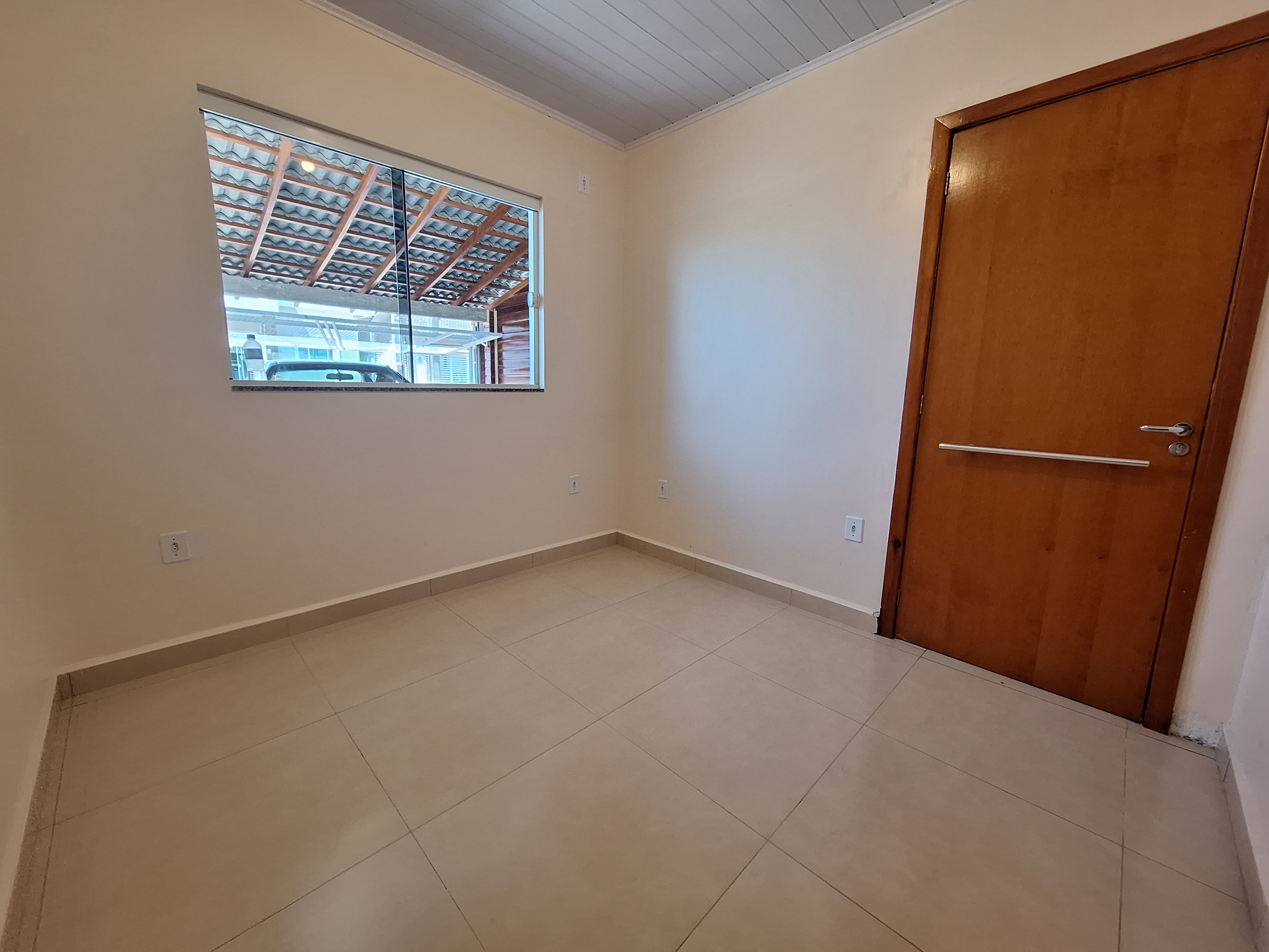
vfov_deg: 89.9
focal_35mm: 13
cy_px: 476
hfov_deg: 106.2
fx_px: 477
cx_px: 634
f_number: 2.2
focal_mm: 1.74
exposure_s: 1/40
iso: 100
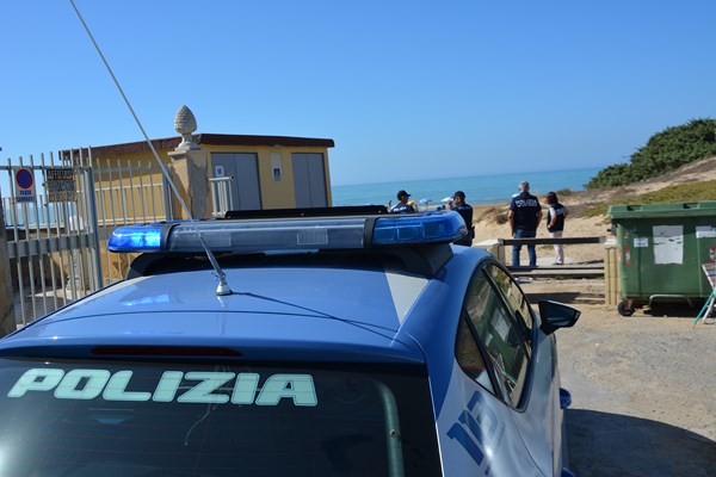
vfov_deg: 36.9
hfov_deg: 53.1
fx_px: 716
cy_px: 238
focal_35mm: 36
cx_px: 358
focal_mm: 24
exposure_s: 1/320
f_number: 9
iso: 100
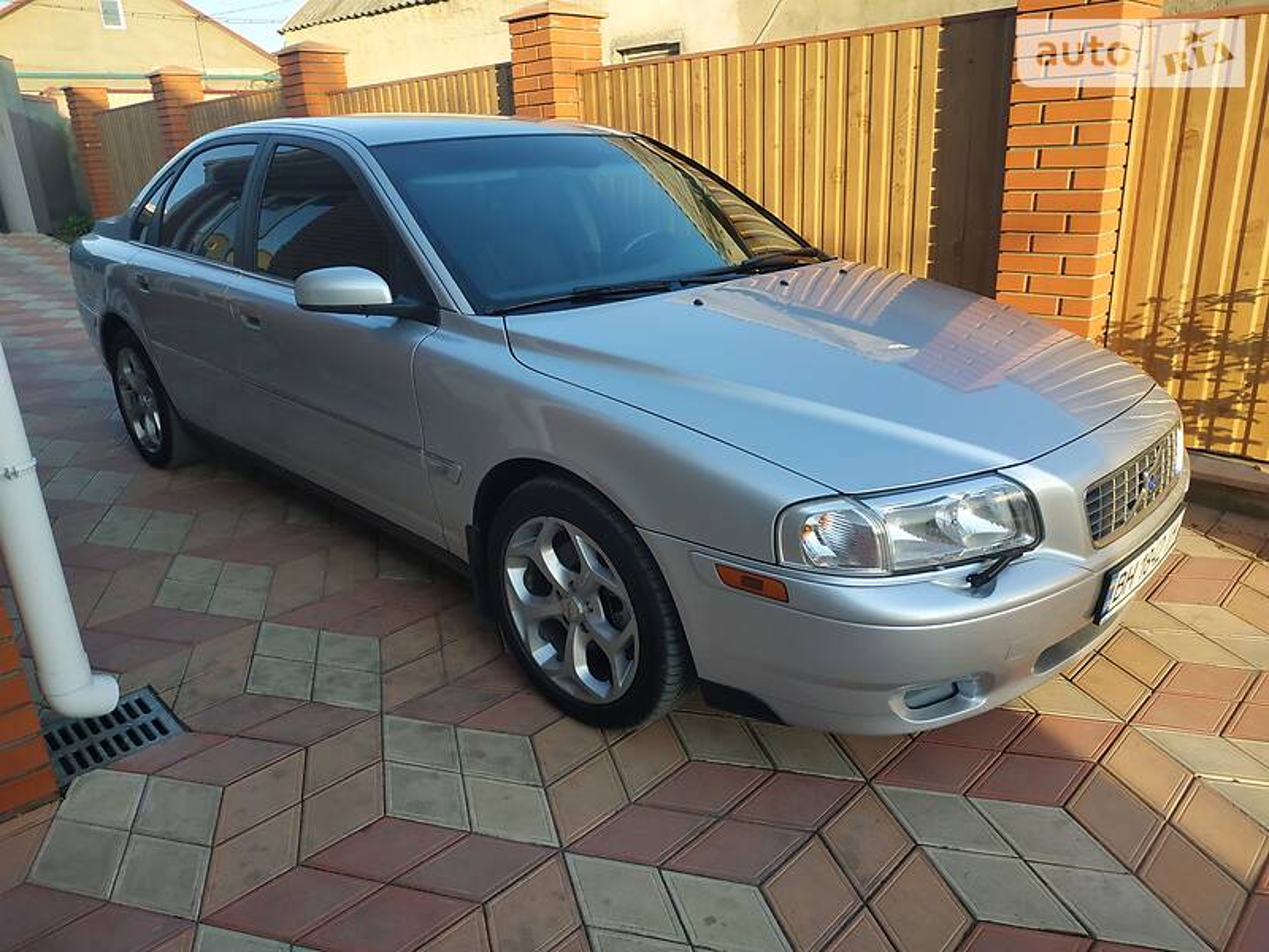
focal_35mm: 24
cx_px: 634
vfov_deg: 56.8
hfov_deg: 71.6
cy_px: 476
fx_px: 880
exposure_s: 1/468
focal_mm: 3.9
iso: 160
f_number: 1.9
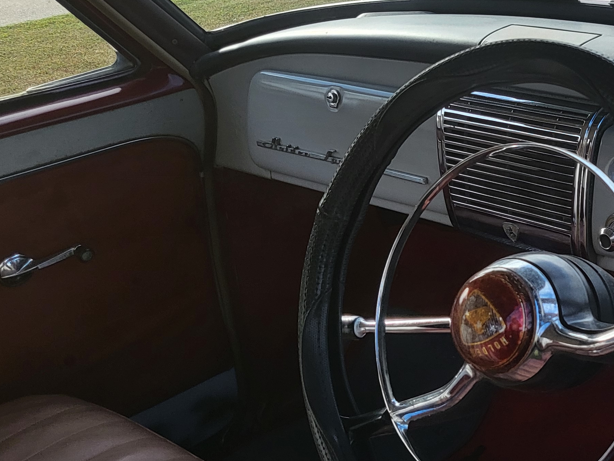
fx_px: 1029
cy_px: 258
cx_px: 617
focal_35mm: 58
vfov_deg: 25.2
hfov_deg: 30.8
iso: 50
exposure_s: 1/1099
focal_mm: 4.25
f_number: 1.8
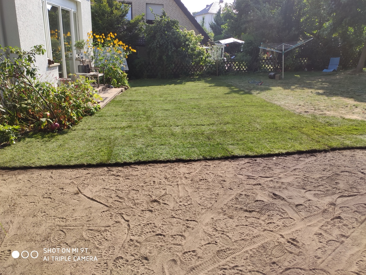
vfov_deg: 53.1
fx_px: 275
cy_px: 138
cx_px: 183
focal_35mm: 26
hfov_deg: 67.3
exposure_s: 1/717
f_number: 1.75
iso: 112
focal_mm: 4.77
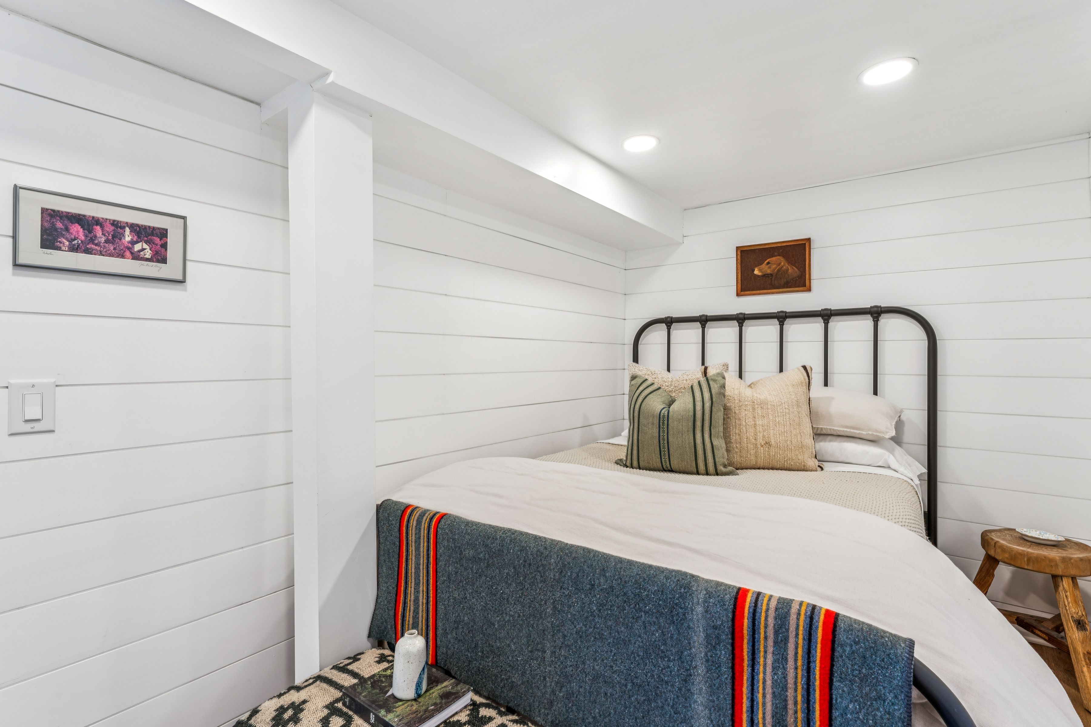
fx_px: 500
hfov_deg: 95.0
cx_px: 546
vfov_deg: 72.1
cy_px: 364
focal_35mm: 16
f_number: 13
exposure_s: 1/2.5
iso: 100
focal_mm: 16.5
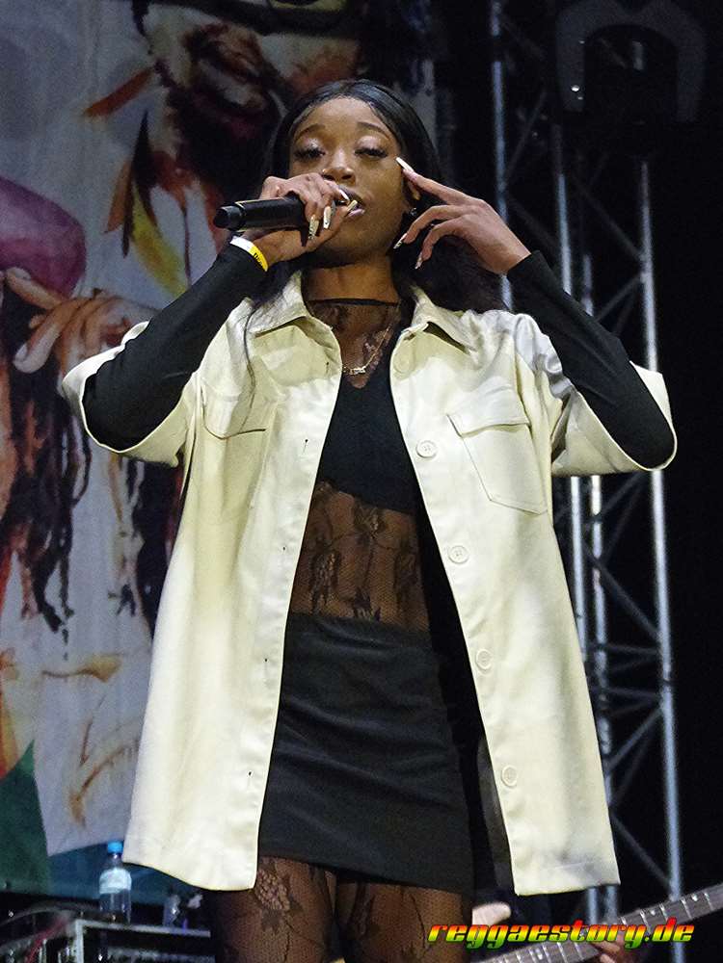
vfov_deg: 15.6
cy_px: 482
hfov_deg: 11.8
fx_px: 3509
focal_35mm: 126
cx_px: 362
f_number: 2.8
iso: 1600
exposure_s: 1/160
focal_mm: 22.6
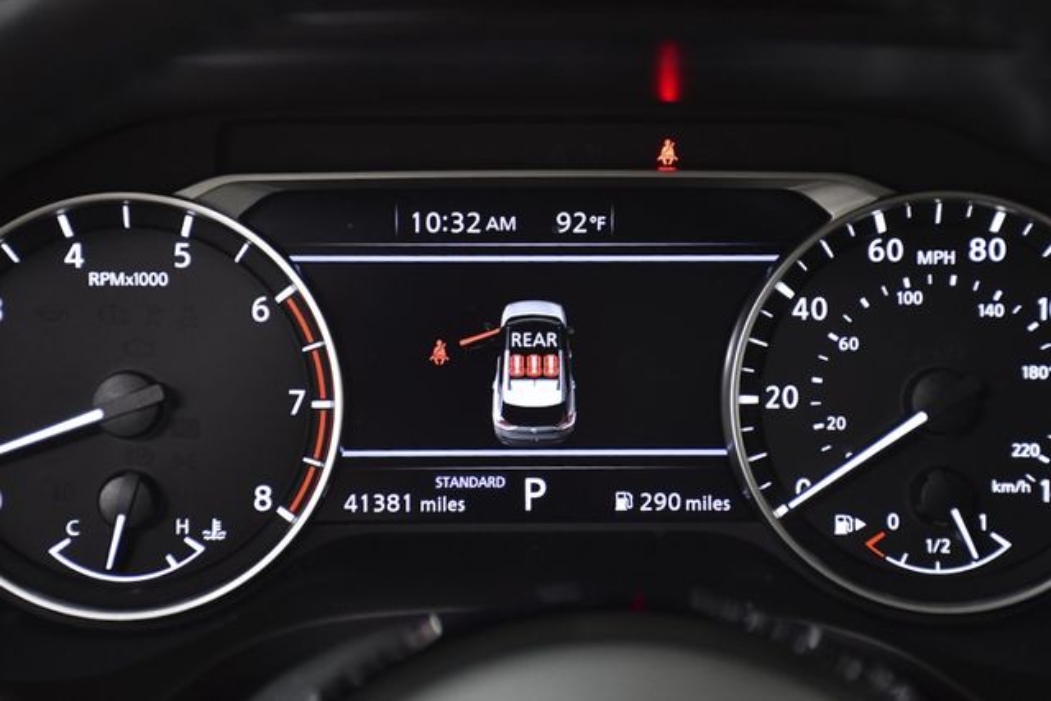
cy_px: 350
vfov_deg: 15.2
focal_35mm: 90
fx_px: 2628
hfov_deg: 22.6
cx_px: 526
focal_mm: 60
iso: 1250
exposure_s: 1/100
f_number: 5
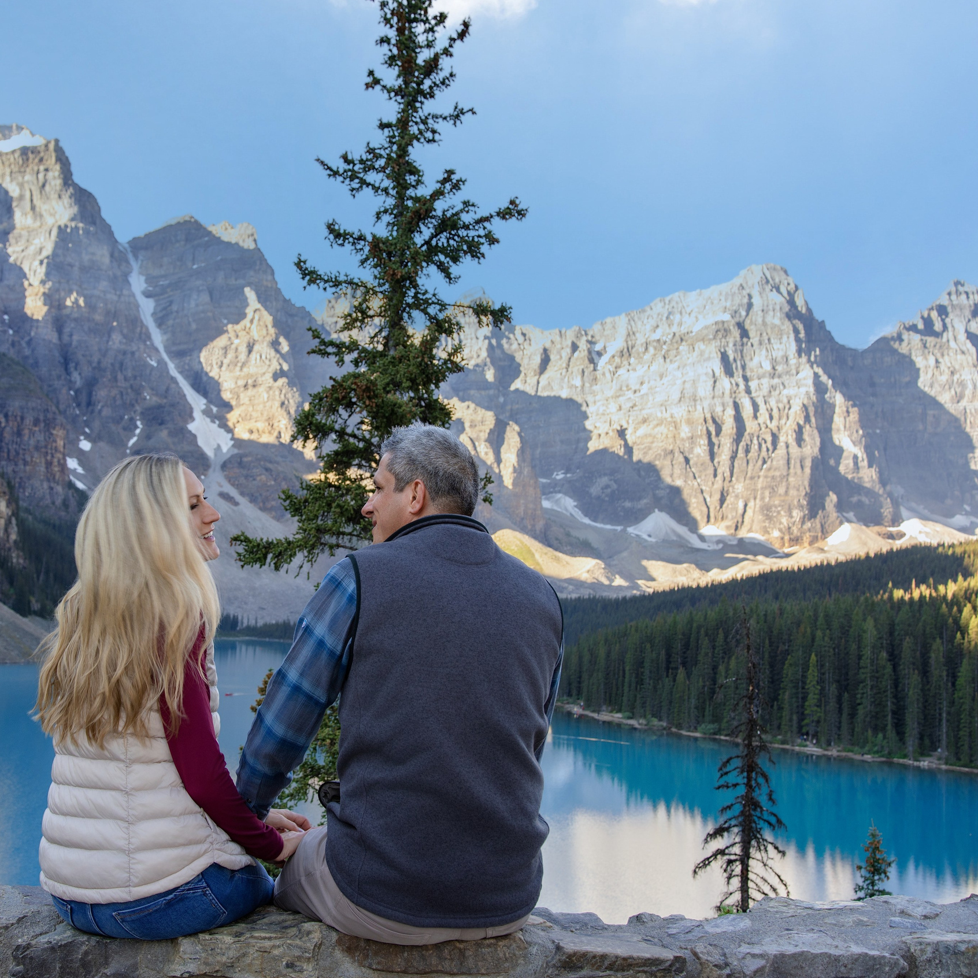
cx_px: 346
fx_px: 1151
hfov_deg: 45.5
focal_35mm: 36
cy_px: 488
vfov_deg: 46.0
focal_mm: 28
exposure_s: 1/125
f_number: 5
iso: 160
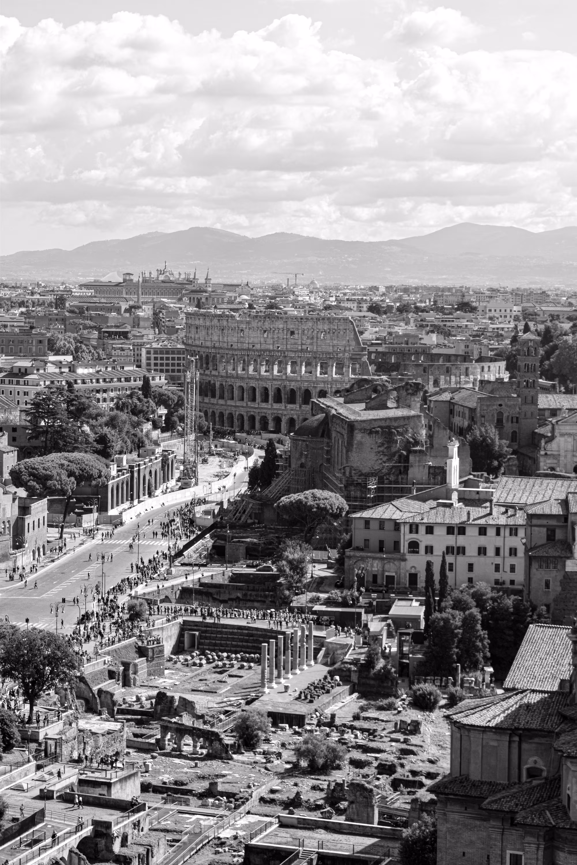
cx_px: 288
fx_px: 1983
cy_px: 432
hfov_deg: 16.6
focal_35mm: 82
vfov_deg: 24.6
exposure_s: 1/320
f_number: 9
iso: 200
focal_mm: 55
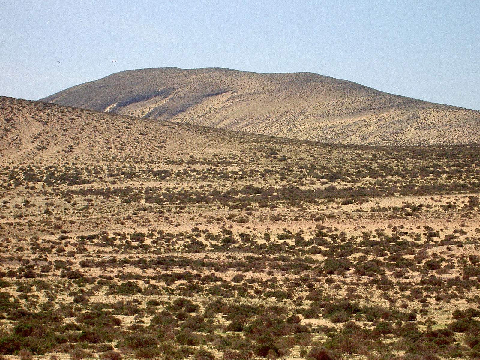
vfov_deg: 14.5
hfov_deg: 19.3
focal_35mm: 102
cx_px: 240
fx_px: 1414
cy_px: 180
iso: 200
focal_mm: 16.8
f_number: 8.3
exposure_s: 1/800
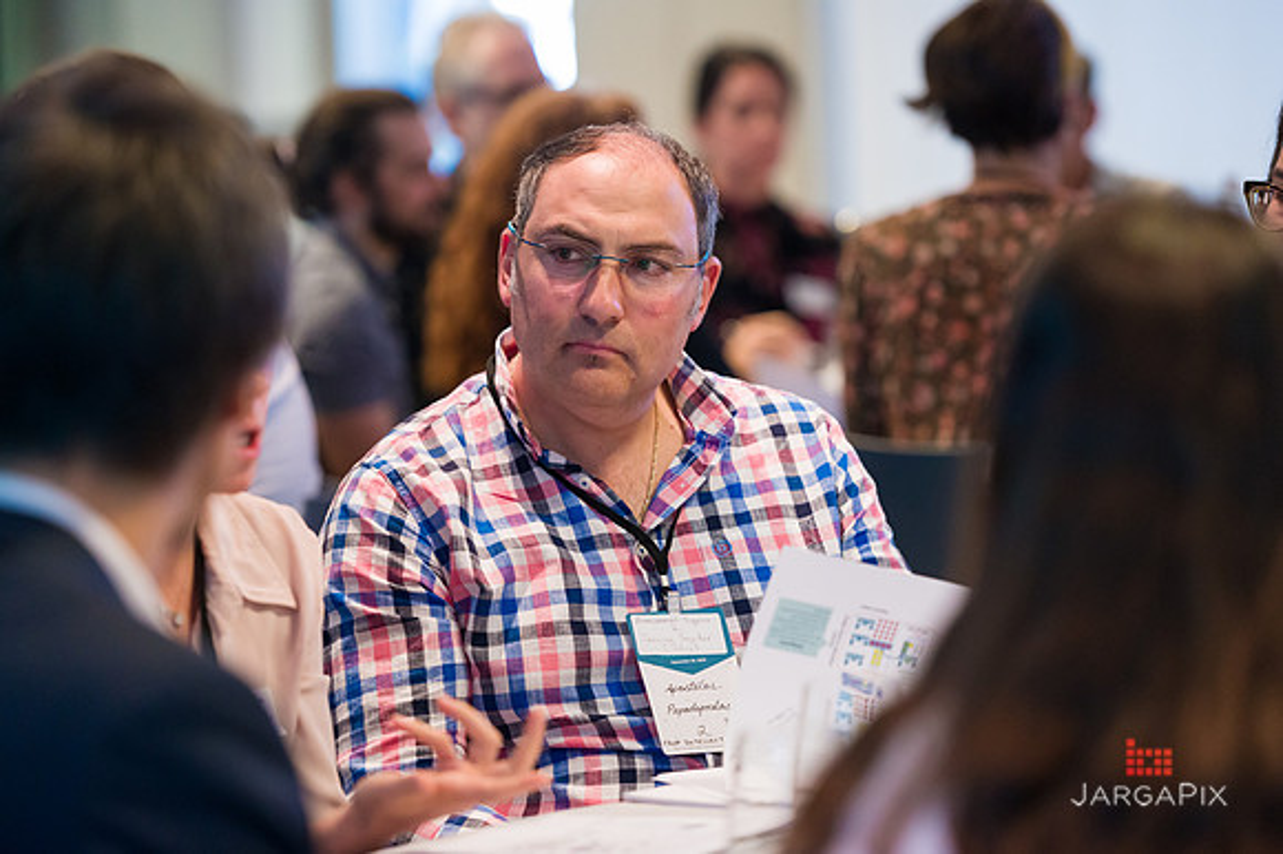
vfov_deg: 8.7
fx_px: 5636
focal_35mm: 158
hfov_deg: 13.0
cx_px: 642
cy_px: 427
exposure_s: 1/200
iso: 3200
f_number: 3.2
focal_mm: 155
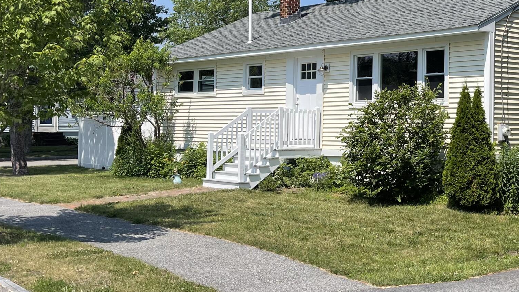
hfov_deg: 37.2
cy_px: 98
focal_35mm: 54
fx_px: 743
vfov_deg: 22.1
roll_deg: +0.1
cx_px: 412
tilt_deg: +0.3
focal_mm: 5.1
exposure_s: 1/3165
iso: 32
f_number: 1.6
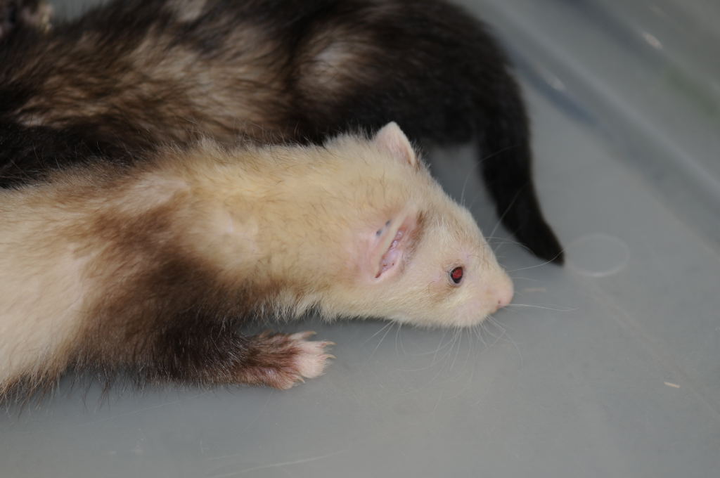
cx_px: 360
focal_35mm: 158
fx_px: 3146
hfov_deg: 13.1
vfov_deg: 8.7
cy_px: 239
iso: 200
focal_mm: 105
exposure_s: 1/60
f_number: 3.5
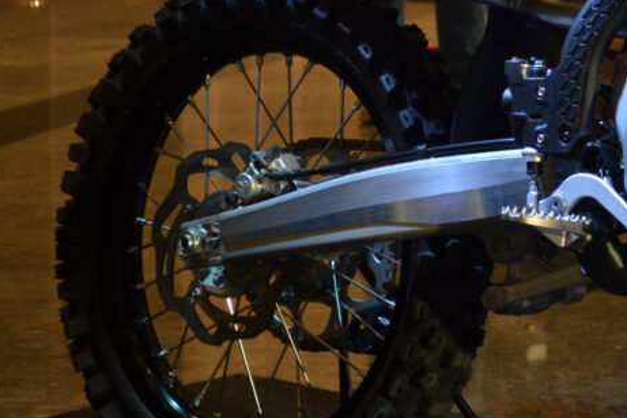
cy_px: 27
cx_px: 635
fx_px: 2613
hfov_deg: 13.5
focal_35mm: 150
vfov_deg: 9.1
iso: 400
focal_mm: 45
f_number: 5.3
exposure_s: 1/40
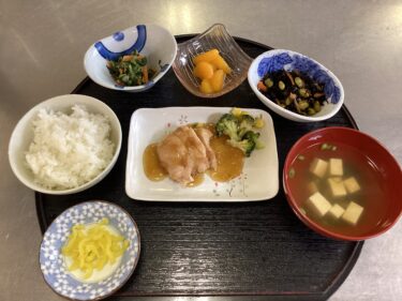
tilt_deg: -65.0
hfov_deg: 58.4
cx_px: 201
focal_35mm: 31
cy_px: 150
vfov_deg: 45.4
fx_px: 360
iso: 200
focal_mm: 3.3
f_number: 2.4
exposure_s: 1/50
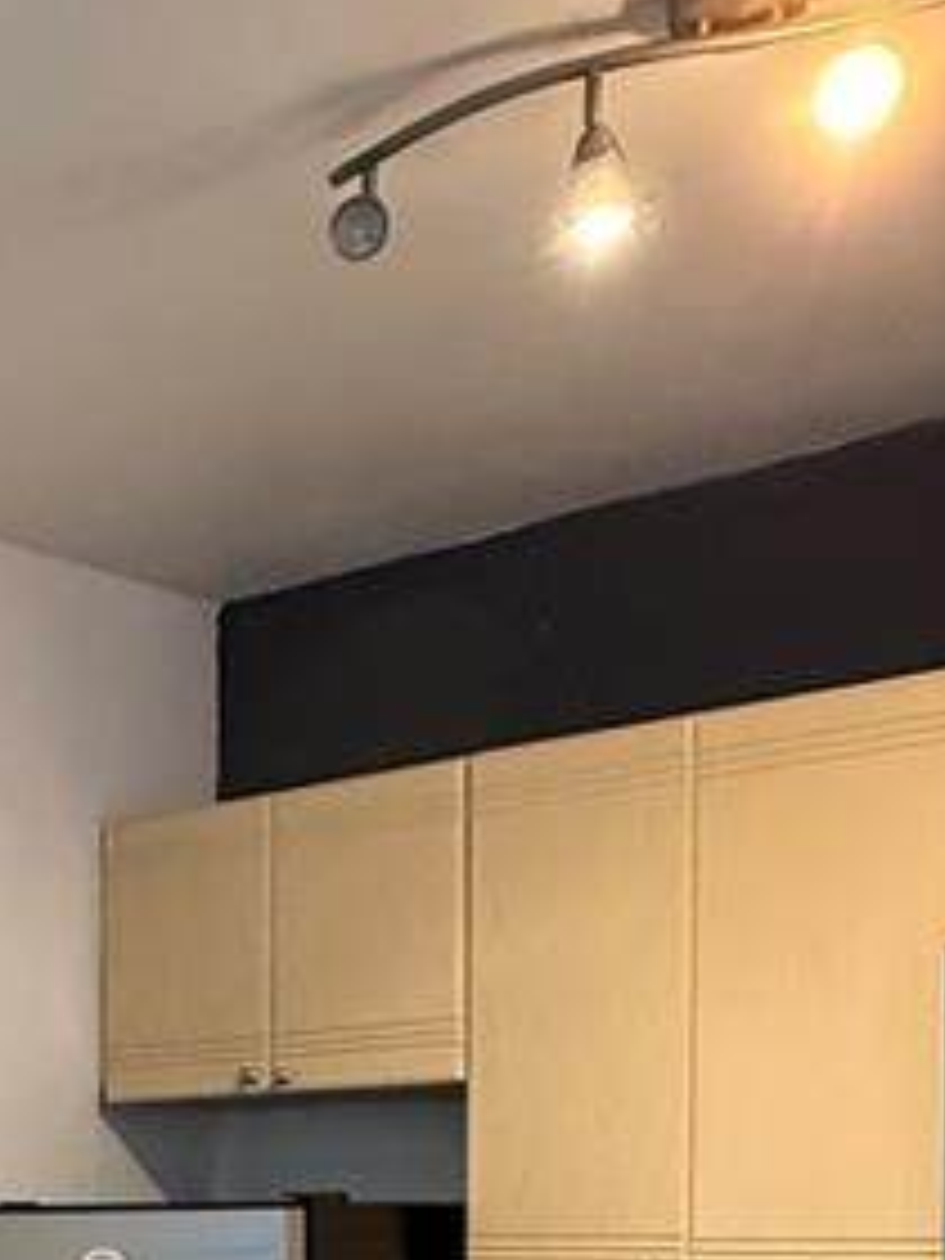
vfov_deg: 29.6
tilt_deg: -1.2
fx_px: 2184
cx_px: -9
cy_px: 1314
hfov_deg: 23.4
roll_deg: -1.4
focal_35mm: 60
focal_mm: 2.22
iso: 800
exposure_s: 1/60
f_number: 2.2
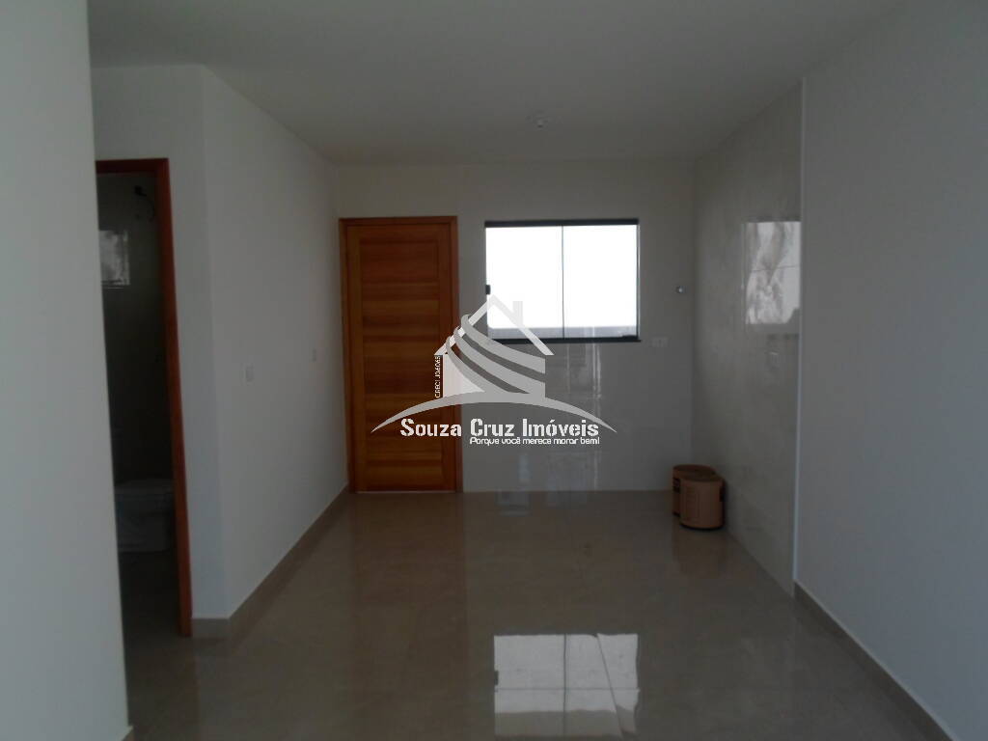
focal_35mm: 25
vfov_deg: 54.9
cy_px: 370
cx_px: 494
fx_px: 714
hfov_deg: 69.4
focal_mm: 4.5
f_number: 2.5
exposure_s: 1/350
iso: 80
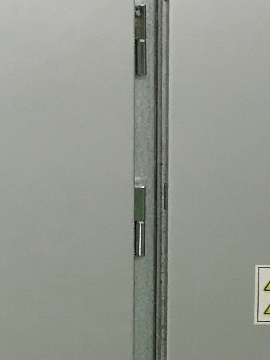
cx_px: -204
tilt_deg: -2.5
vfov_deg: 12.8
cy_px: -106
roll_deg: -0.4
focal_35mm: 149
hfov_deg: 9.5
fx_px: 1550
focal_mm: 3.99
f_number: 1.8
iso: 40
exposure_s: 1/25
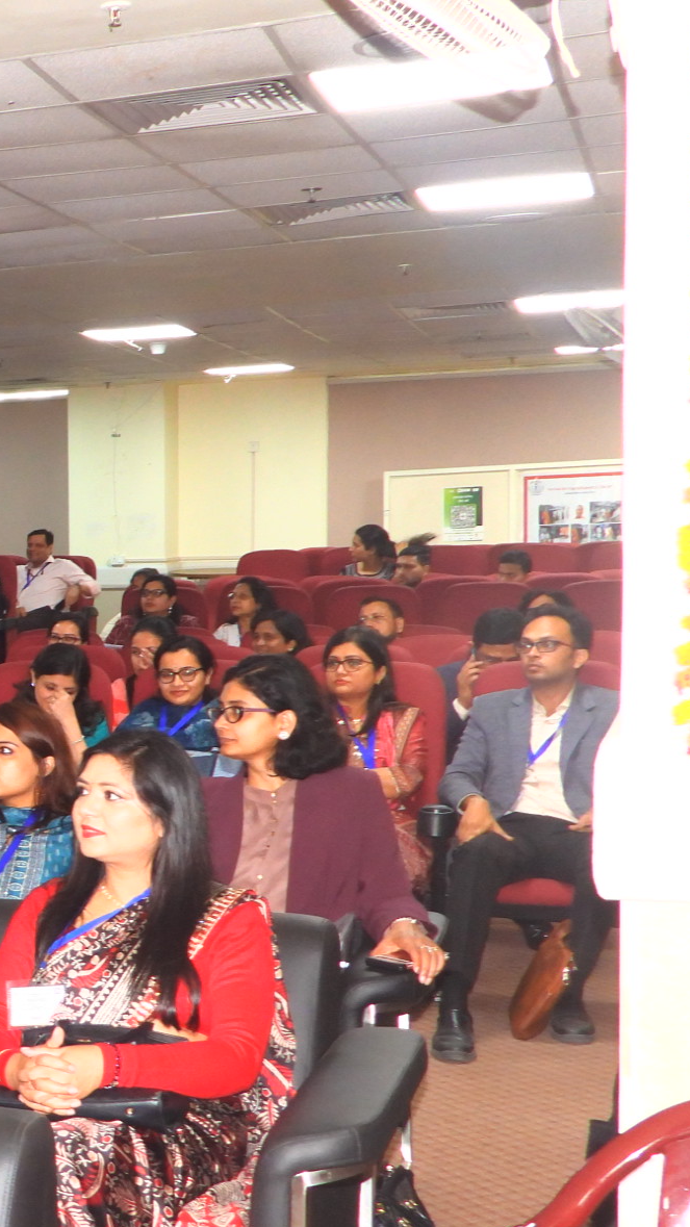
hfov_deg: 16.5
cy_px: 720
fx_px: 2050
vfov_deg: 33.2
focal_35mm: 63
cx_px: -479
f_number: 3.2
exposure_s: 1/30
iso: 200
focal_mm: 5.4
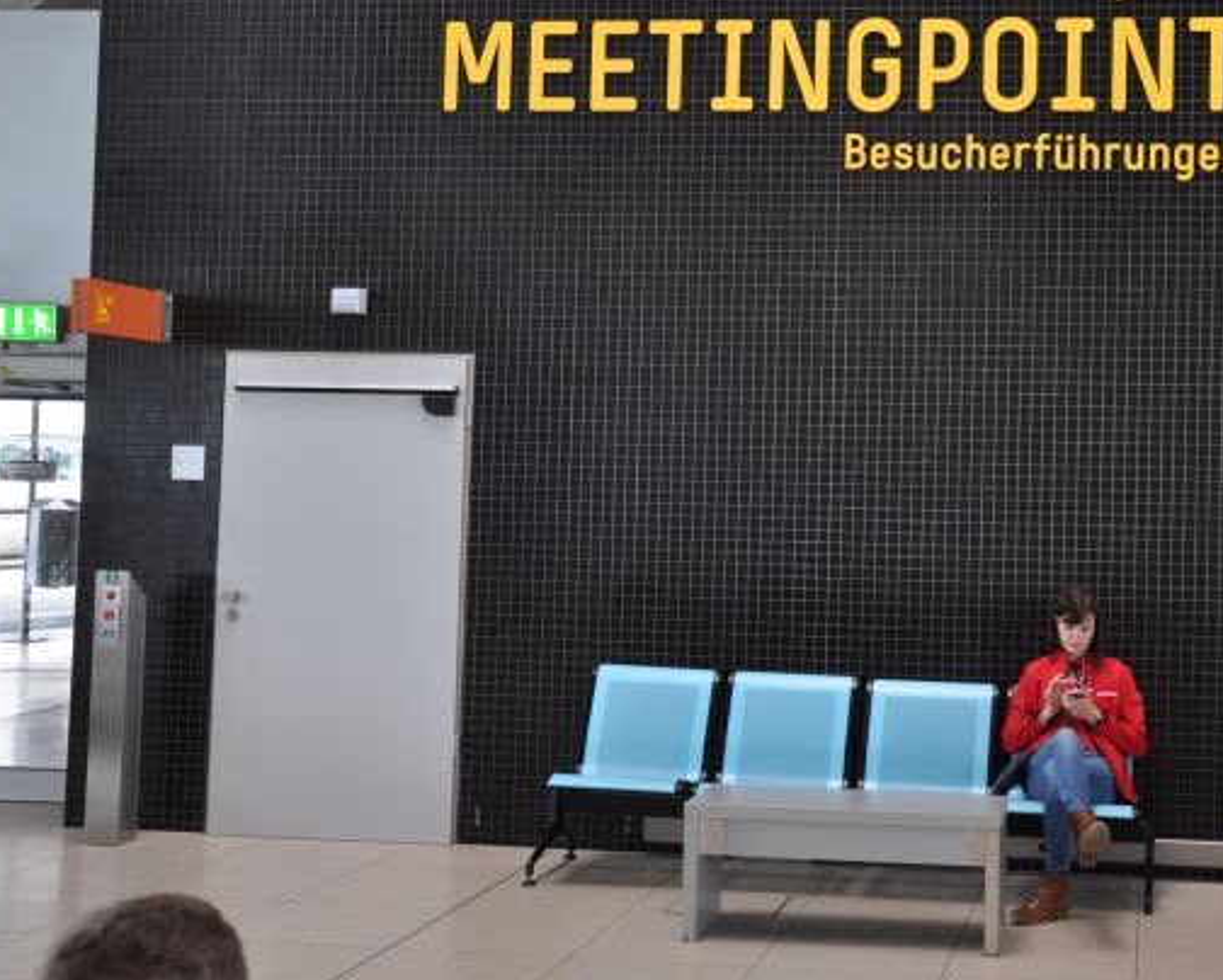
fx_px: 2019
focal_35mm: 56
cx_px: 903
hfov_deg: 33.1
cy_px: 409
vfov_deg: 27.2
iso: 400
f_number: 4
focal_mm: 25
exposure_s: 1/60
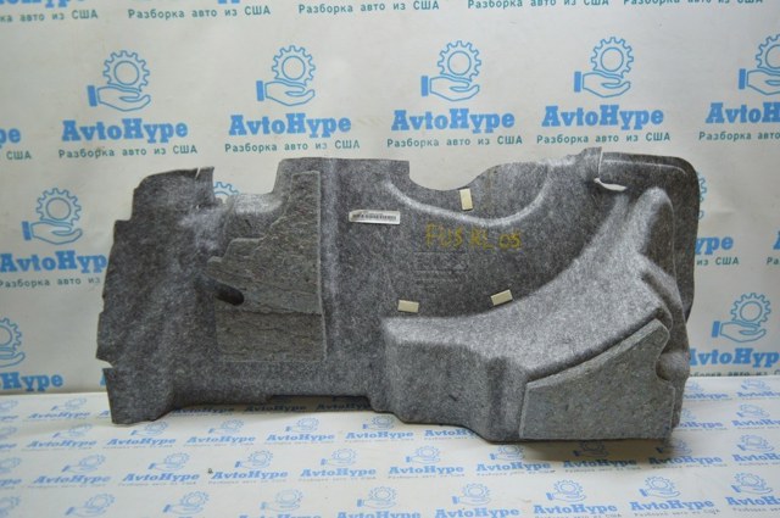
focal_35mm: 27
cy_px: 259
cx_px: 390
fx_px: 584
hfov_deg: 67.4
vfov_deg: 47.8
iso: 400
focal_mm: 18
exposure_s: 1/60
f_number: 3.5
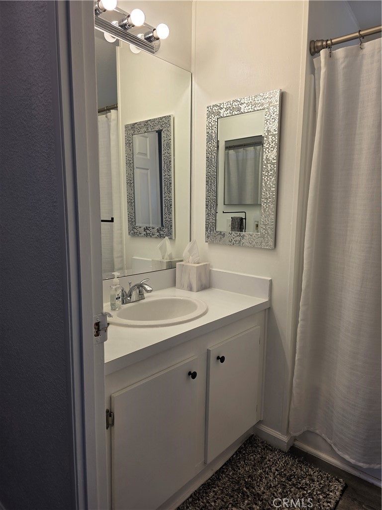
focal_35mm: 23
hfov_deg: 58.9
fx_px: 338
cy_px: 255
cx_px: 191
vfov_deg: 73.9
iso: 25
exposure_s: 1/120
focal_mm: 6.3
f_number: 1.7
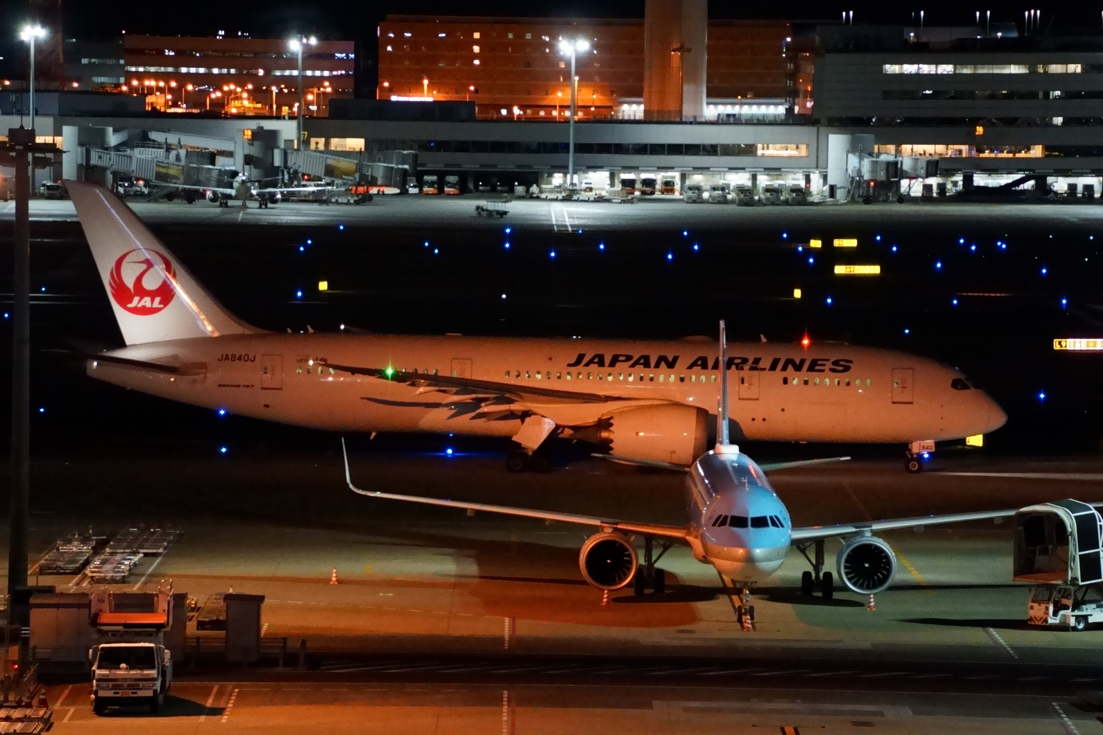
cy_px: 368
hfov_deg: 8.5
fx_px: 7445
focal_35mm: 243
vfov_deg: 5.7
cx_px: 552
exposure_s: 1/50
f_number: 6.3
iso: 8000
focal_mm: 162
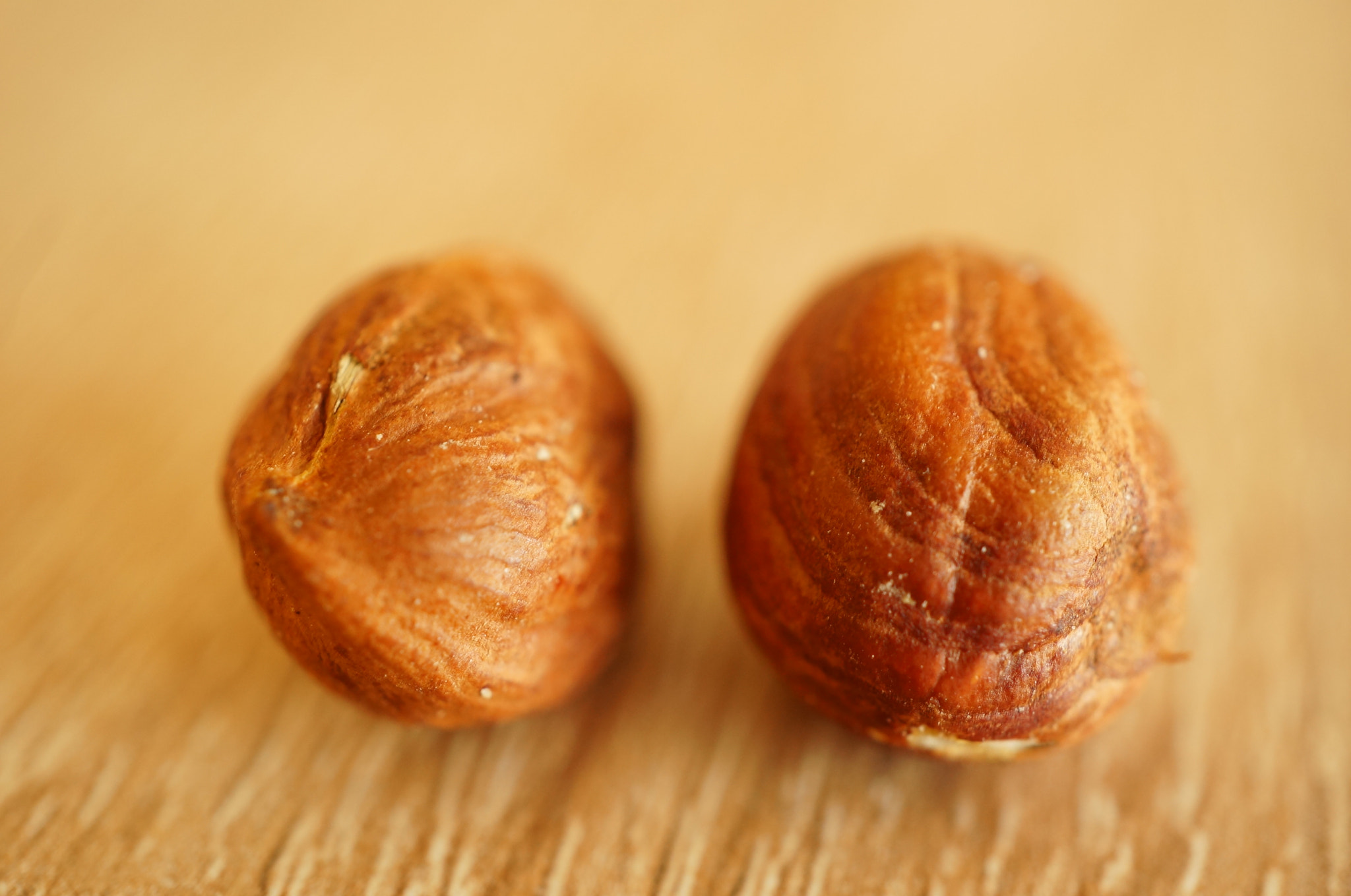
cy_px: 448
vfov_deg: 29.8
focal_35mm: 45
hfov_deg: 43.7
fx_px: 1686
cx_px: 676
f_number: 9
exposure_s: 1/1.25
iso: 400
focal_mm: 30
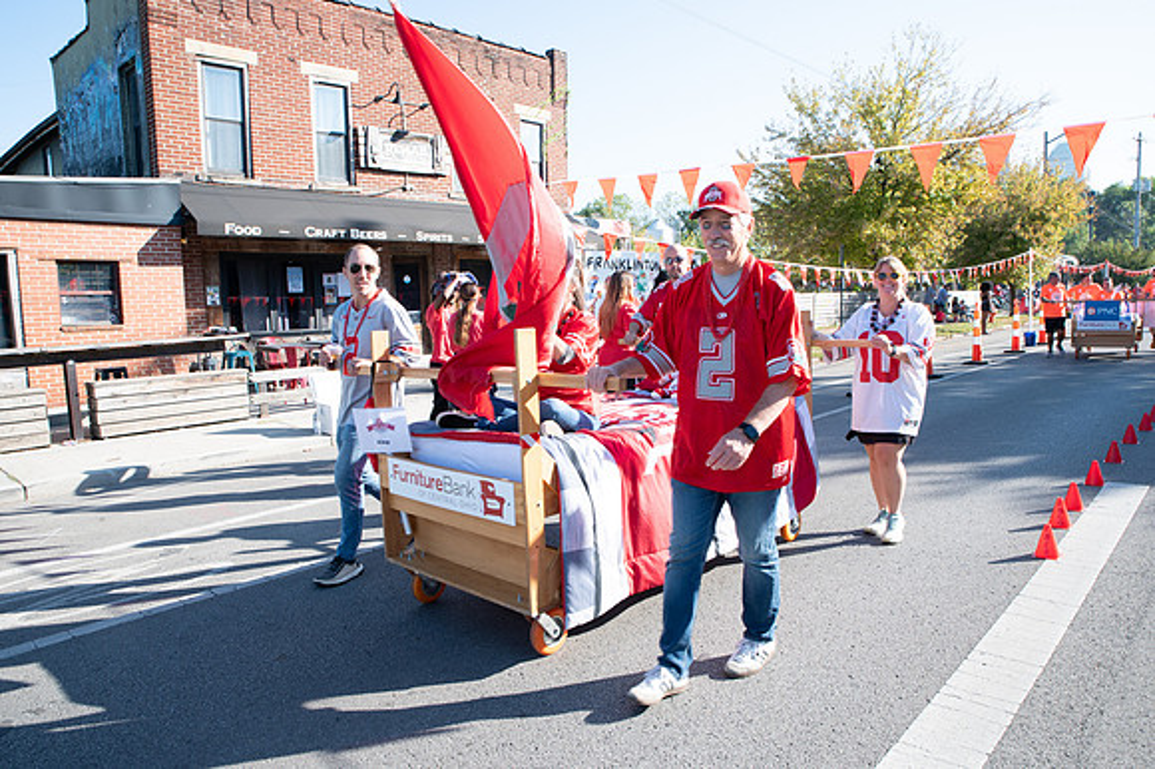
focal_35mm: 24
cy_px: 384
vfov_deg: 53.1
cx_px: 578
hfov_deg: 73.8
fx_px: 770
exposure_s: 1/200
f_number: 11
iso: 500
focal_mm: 24
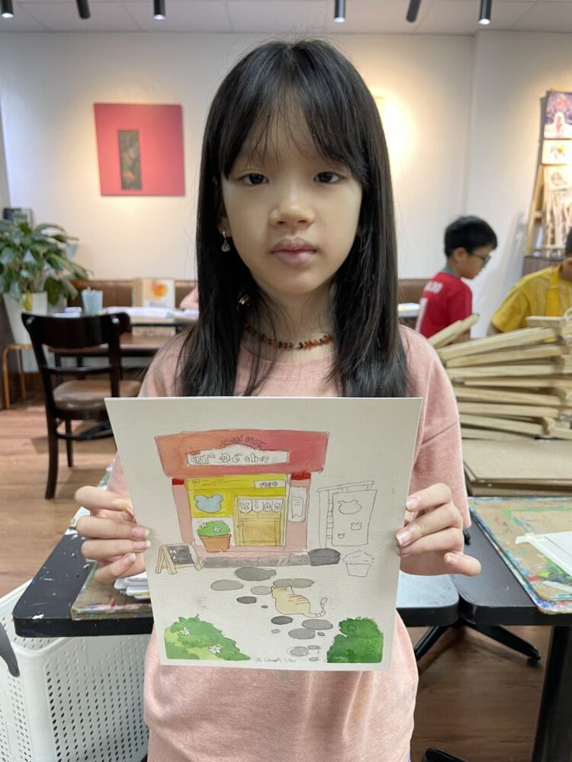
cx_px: 286
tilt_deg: -12.9
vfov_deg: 67.3
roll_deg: -0.4
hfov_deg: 53.1
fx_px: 573
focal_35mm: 26
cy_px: 381
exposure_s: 1/50
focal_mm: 4.2
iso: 80
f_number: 1.6
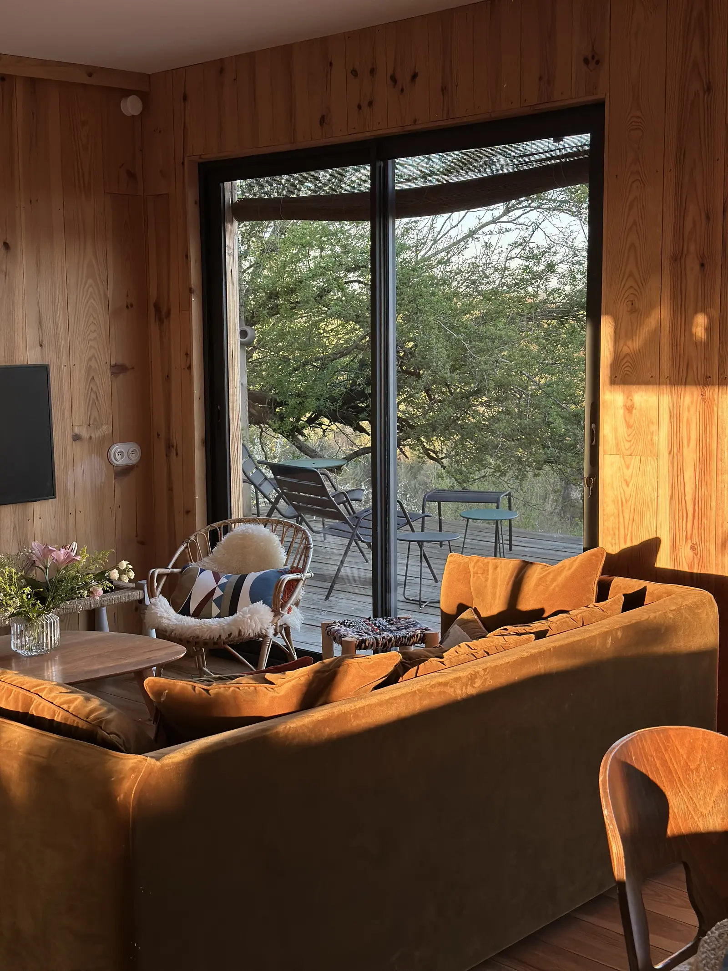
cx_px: 364
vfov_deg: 39.7
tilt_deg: -6.9
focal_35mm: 48
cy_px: 486
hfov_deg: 30.3
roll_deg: +0.8
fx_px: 1346
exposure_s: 1/393
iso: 80
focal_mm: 6.86
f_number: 1.78
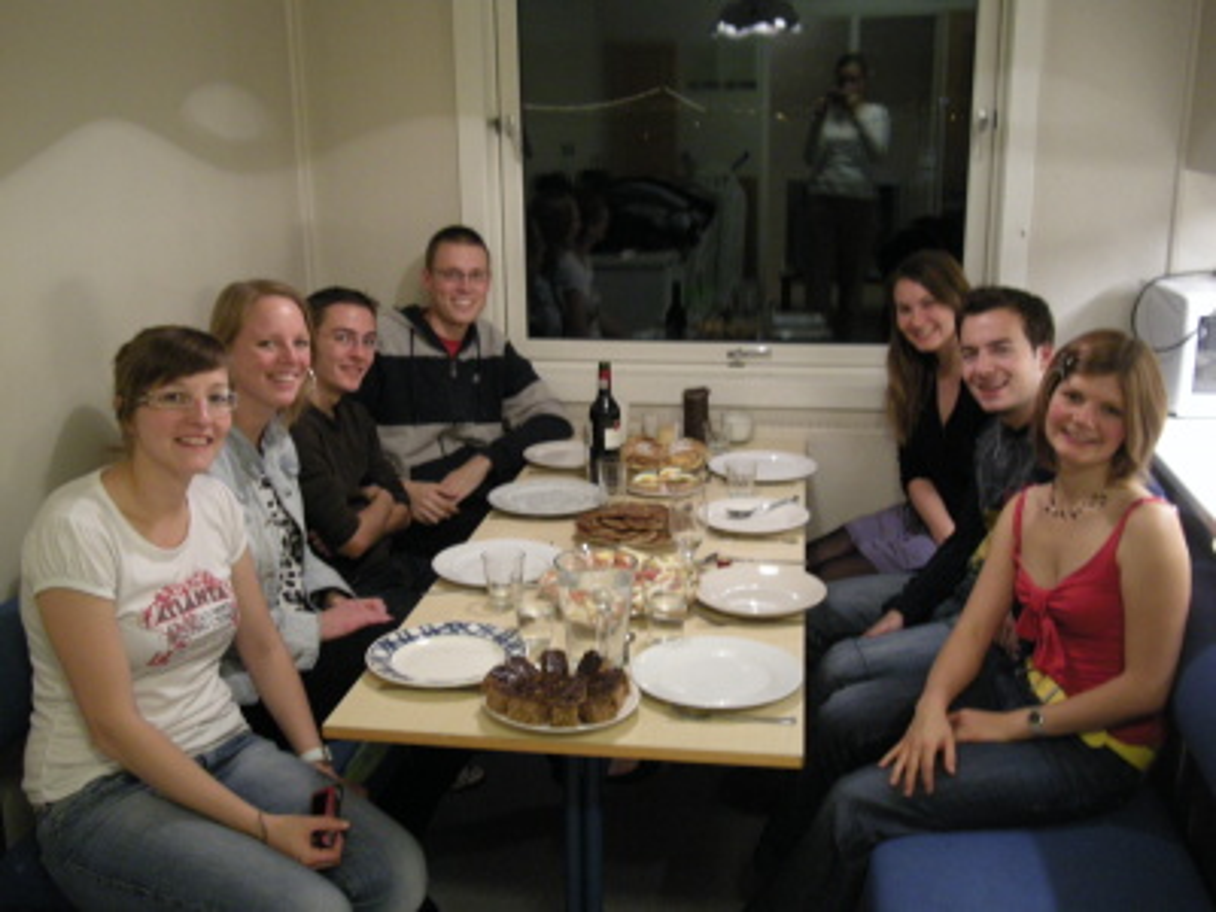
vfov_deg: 38.7
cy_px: 456
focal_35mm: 37
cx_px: 608
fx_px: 1300
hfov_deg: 50.1
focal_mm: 7.9
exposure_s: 1/12.3
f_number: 2.8
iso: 400
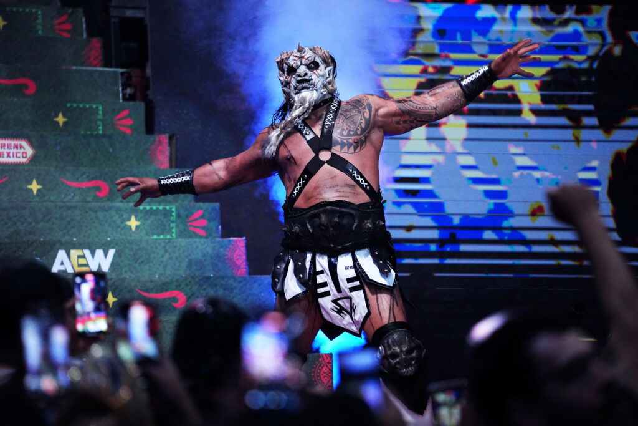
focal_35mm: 180
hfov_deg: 11.4
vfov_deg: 7.6
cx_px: 319
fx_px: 3190
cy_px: 213
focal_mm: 180
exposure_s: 1/1000
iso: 6400
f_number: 3.5
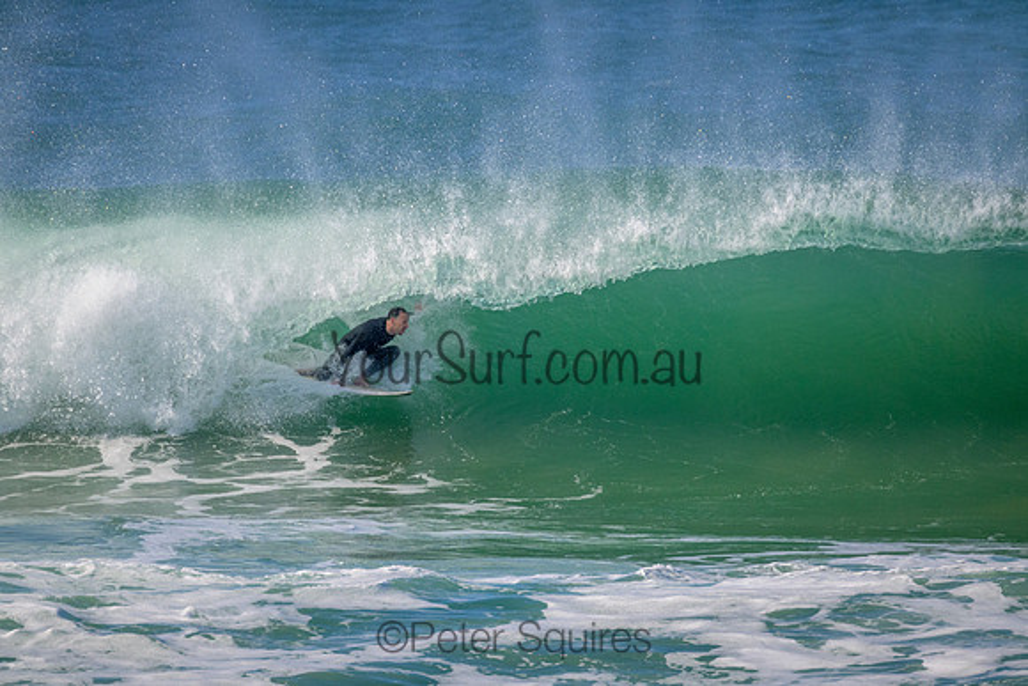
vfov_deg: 1.7
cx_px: 514
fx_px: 22849
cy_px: 343
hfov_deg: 2.6
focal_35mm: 800
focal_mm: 800
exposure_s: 1/2000
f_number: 11
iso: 1800
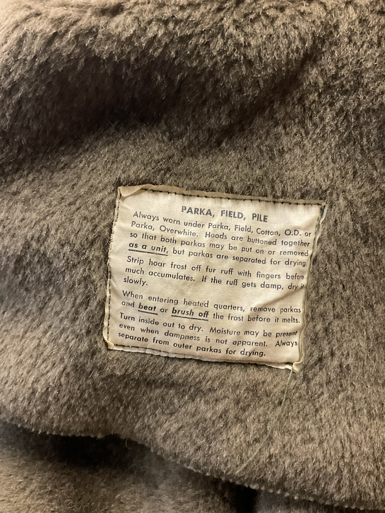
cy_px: 256
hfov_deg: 48.2
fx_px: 430
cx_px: 192
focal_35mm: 29
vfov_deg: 61.7
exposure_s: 1/40
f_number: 1.8
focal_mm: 3
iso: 200
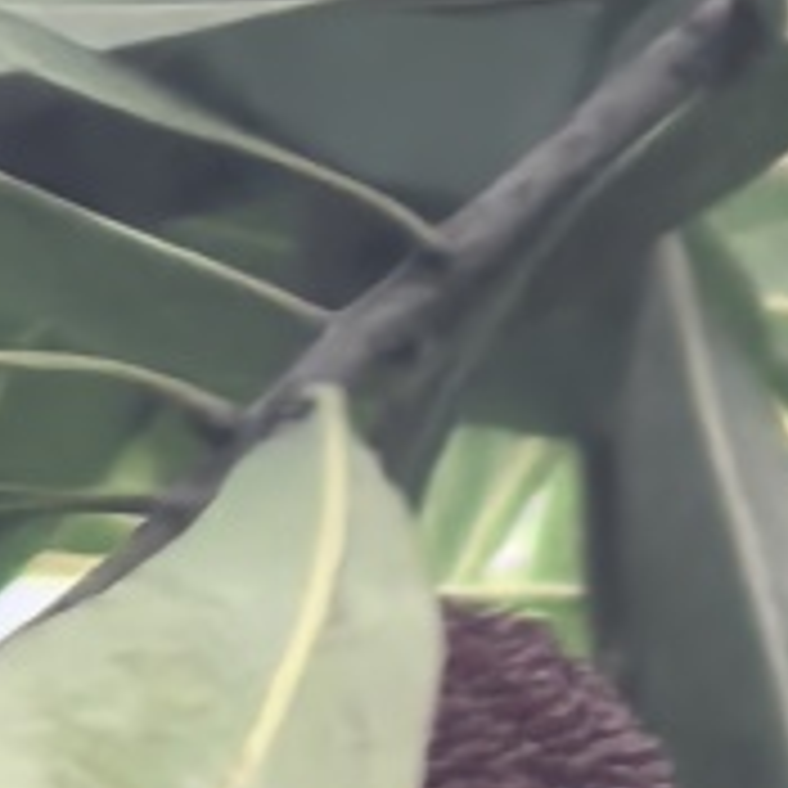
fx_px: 36288
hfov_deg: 1.2
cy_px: -272
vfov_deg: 1.2
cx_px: -693
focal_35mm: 1409
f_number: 2.1
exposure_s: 1/50
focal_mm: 15
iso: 250
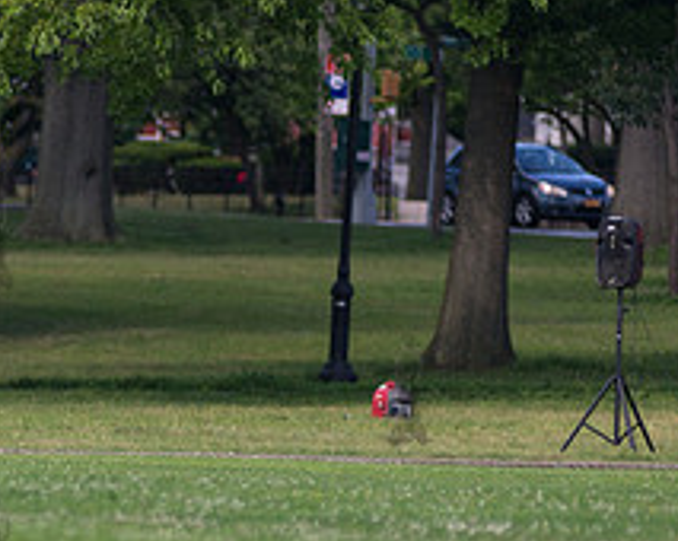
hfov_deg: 3.2
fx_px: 12249
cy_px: 347
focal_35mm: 611
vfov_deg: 2.5
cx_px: -186
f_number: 2.8
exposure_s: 1/1250
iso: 200
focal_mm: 200
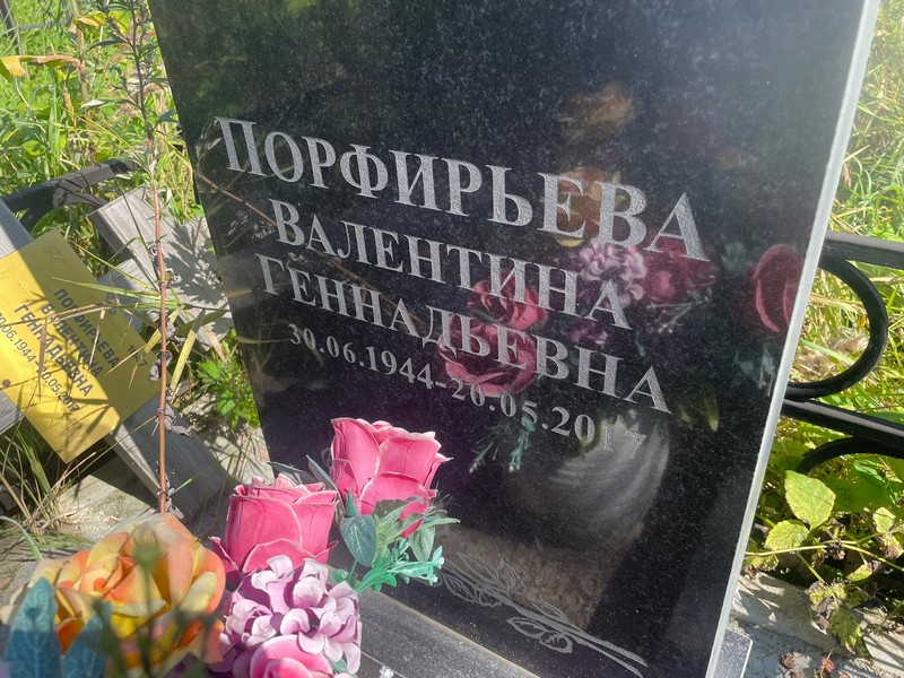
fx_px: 679
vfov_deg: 53.1
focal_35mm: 26
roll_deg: +0.8
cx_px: 452
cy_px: 339
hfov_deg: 67.3
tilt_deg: -29.6
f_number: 1.6
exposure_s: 1/882
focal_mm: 4.2
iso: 32
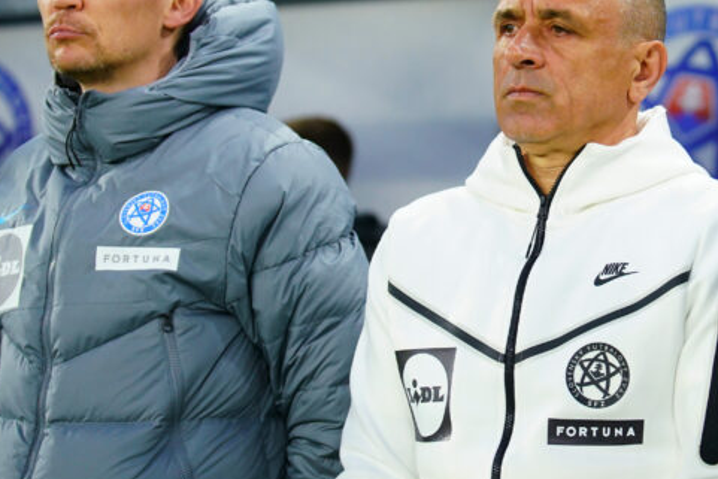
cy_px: 80
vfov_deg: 9.2
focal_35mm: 149
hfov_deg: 13.7
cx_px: 599
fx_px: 2972
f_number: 2.8
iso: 1600
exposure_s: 1/640
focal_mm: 70
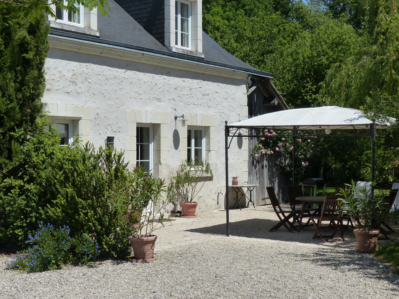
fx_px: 634
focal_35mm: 55
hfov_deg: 34.9
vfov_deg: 26.6
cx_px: 198
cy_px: 150
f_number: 4
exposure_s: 1/1600
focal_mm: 9.4
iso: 160
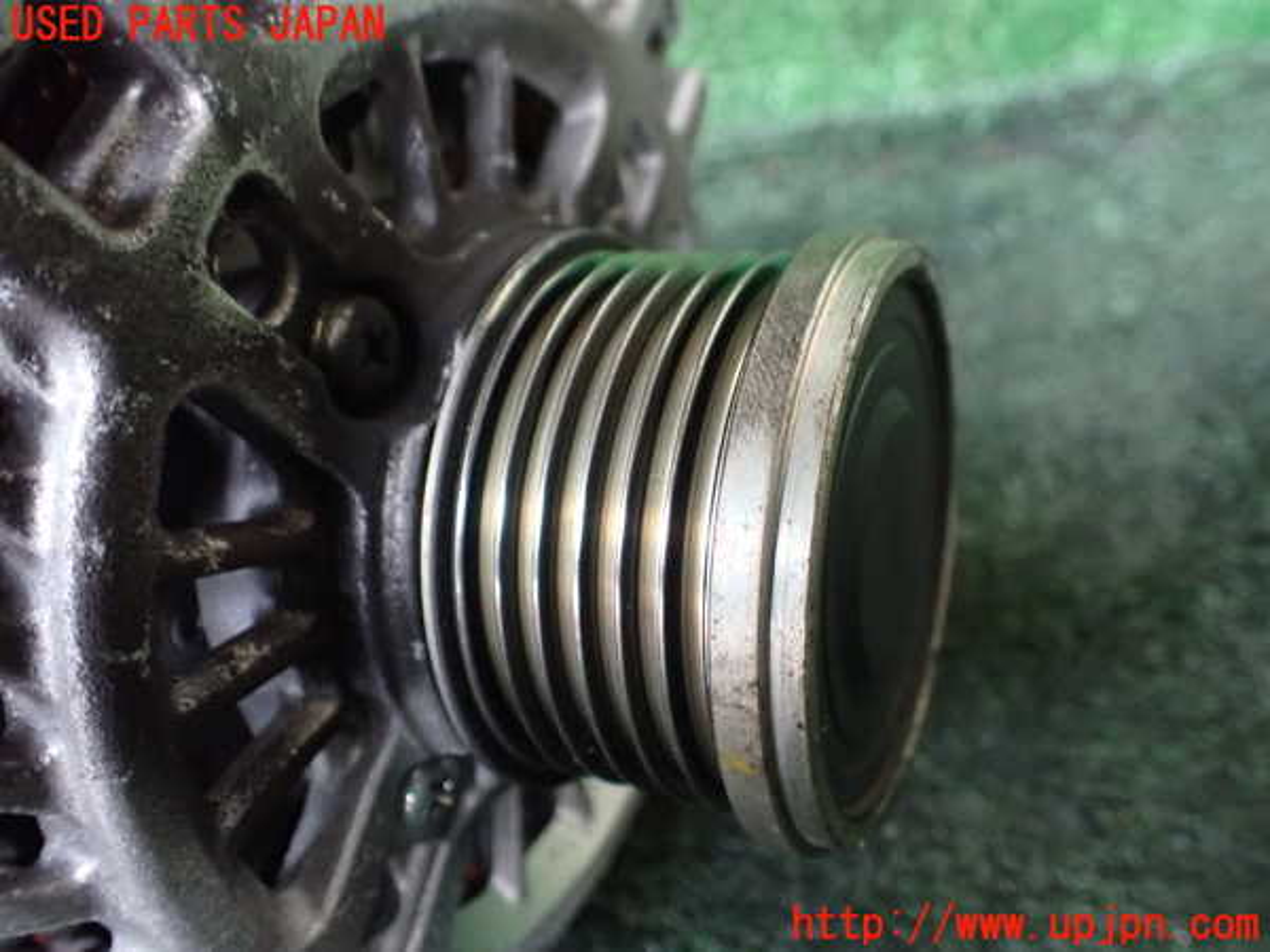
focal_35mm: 30
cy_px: 476
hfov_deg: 60.0
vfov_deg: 46.8
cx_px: 635
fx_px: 1101
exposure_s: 1/30
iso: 1250
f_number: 2.3
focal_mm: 5.4
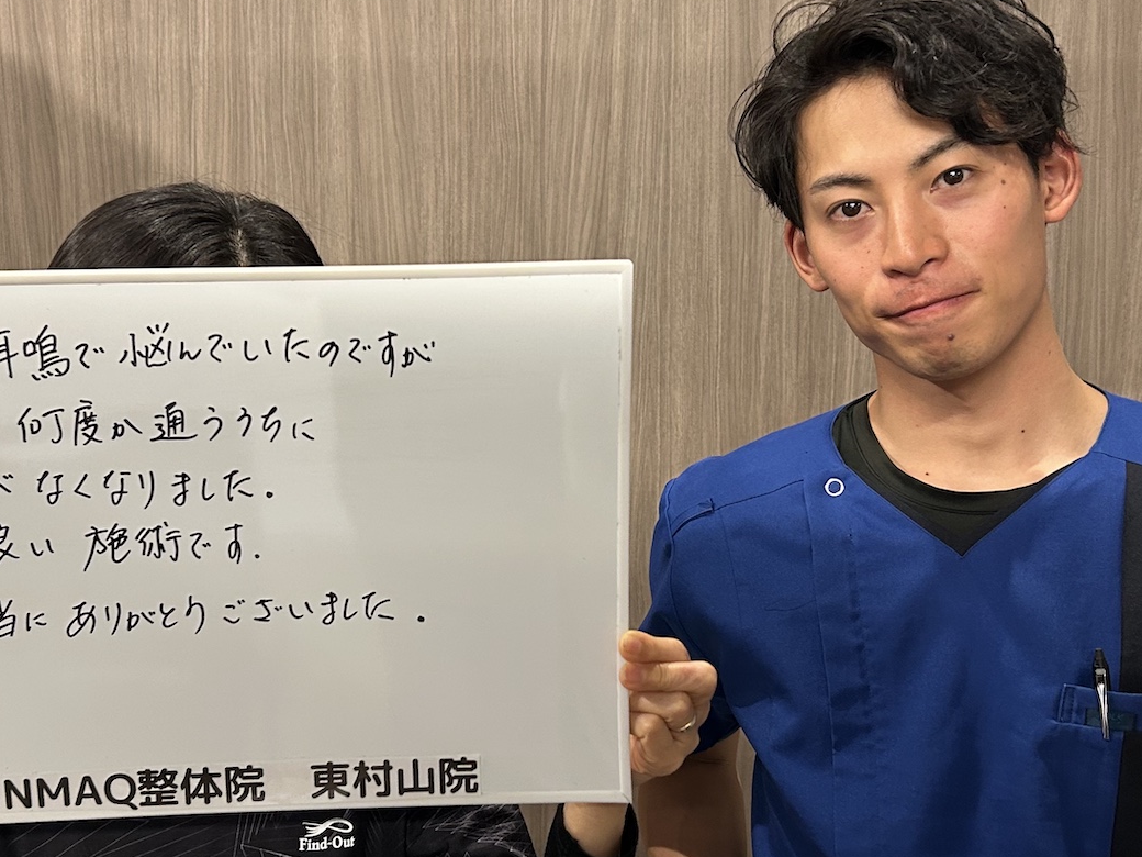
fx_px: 1584
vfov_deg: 30.2
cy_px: 476
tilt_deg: -12.1
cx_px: 490
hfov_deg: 39.6
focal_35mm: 48
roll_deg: -0.4
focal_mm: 5.7
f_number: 1.5
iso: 200
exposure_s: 1/50
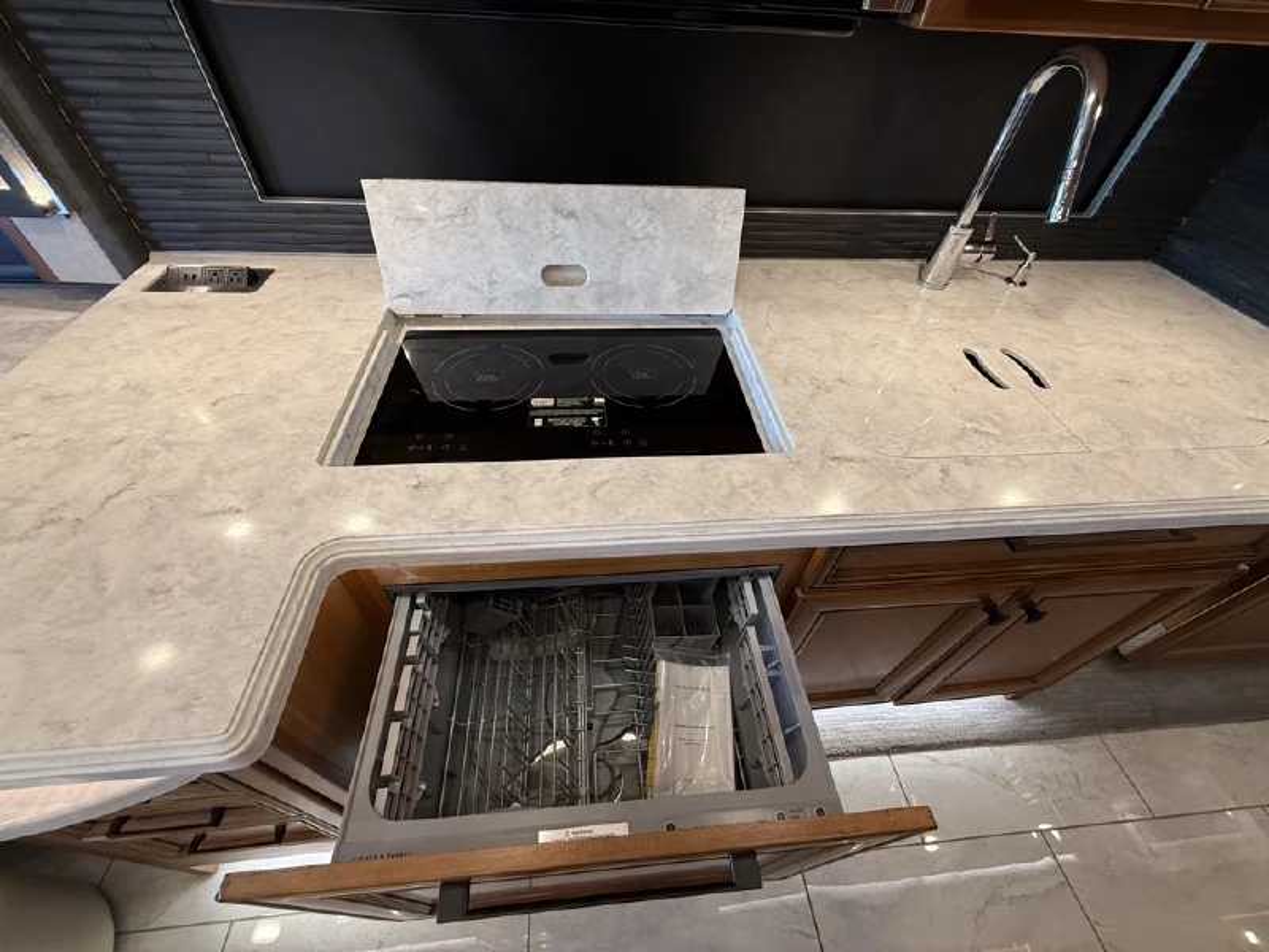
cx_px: 634
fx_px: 513
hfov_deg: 102.1
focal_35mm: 14
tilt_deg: -46.1
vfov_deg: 85.7
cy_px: 476
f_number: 2.2
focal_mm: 2.22
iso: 250
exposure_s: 1/99
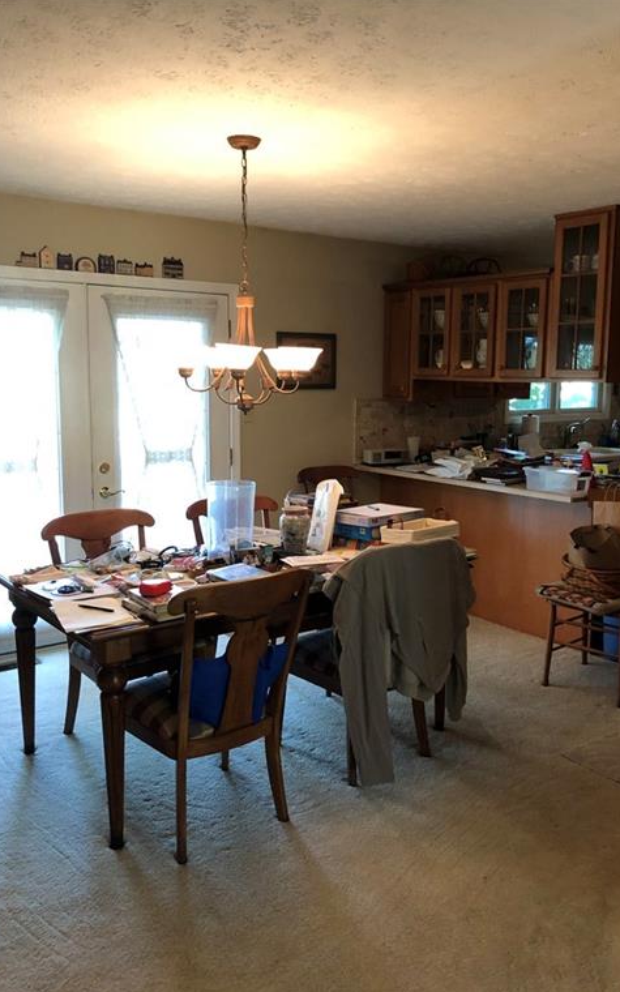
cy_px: 497
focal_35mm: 30
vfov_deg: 62.9
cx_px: 341
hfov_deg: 41.8
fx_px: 811
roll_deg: -1.7
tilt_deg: -5.5
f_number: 1.8
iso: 64
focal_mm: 3.99
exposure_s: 1/15
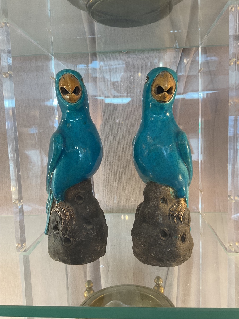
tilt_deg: -3.1
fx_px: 267
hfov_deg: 48.2
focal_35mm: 29
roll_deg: +2.2
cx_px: 120
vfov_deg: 61.7
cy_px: 160
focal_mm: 3
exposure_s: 1/100
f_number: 1.8
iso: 64
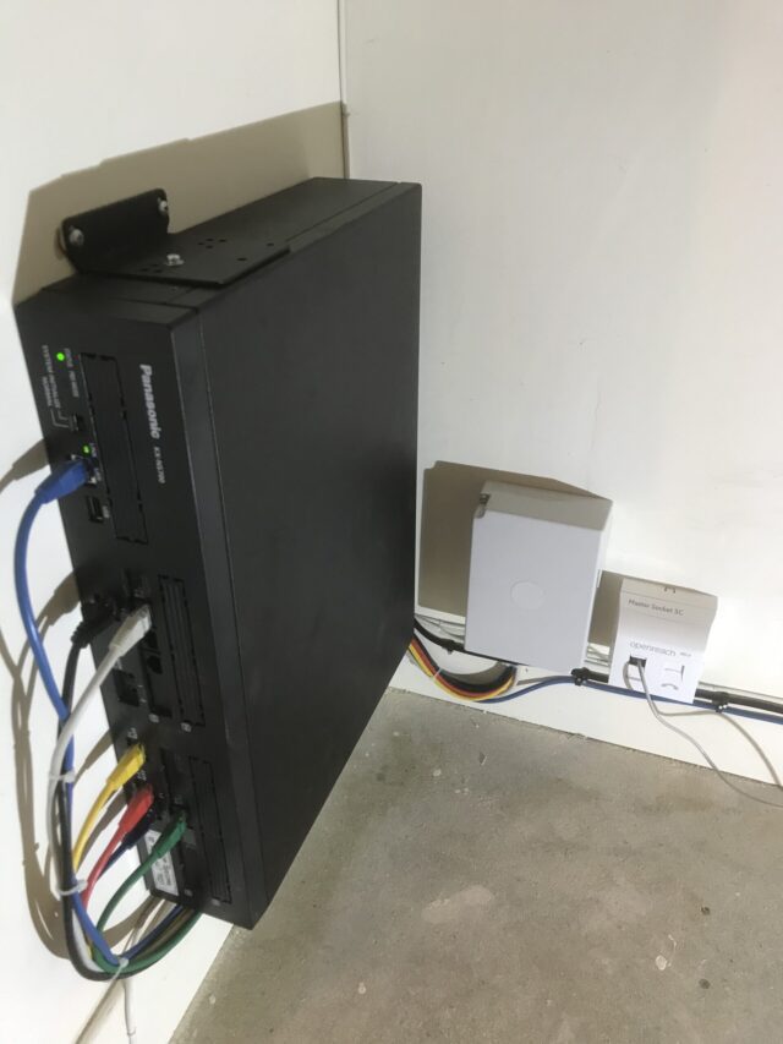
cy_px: 522
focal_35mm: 28
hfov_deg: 49.8
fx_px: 844
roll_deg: -0.4
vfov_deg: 63.4
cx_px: 392
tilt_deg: -30.9
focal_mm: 3.99
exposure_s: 1/17
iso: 40
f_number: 1.8
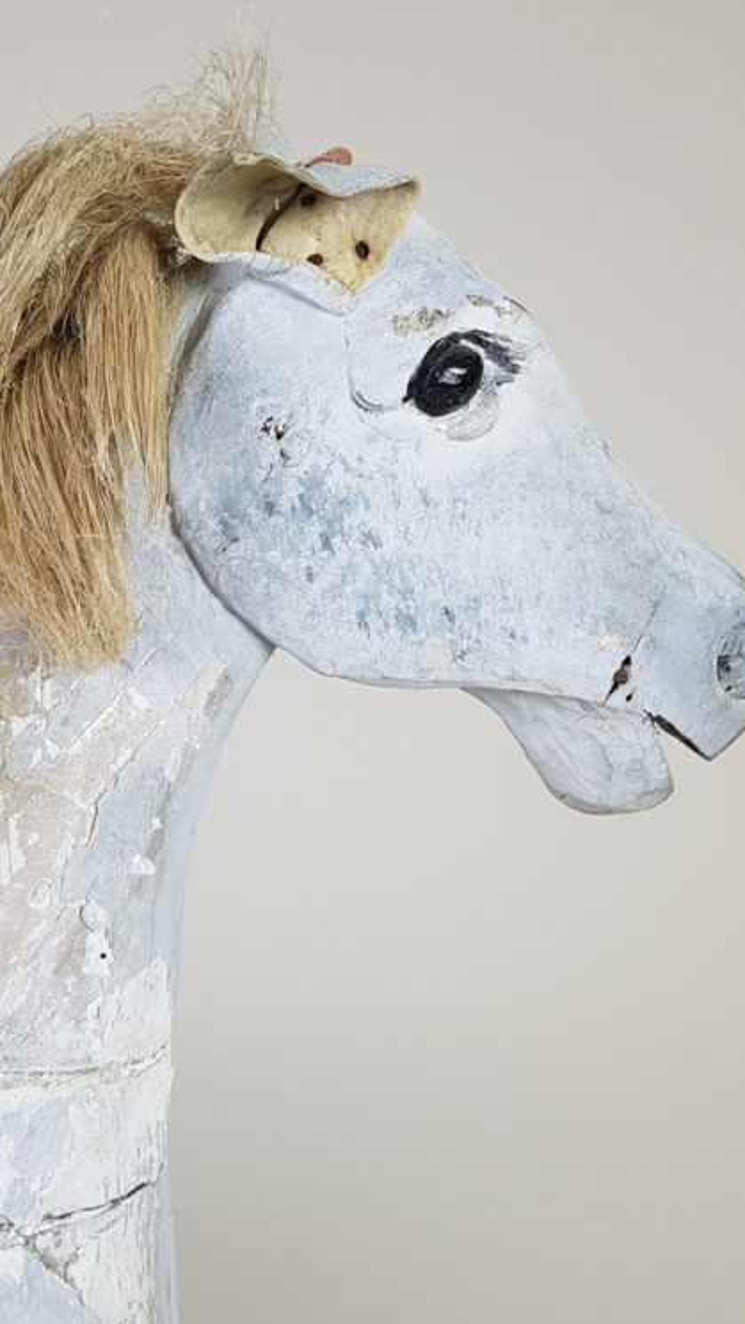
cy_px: 663
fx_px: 1335
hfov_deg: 29.2
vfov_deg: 52.8
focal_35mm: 38
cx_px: 7
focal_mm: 4.2
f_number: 1.7
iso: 80
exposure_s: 1/50
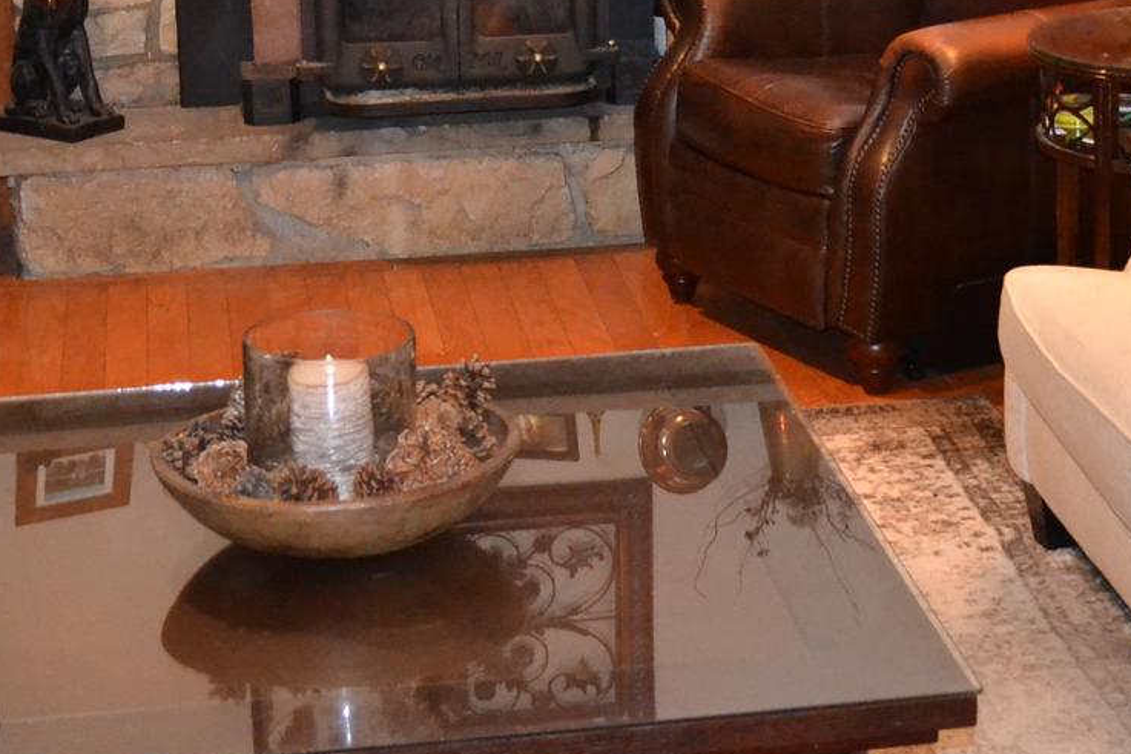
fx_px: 3141
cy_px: -67
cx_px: 635
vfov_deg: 13.4
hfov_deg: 20.4
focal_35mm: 100
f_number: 4
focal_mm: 24
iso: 3200
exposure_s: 1/60
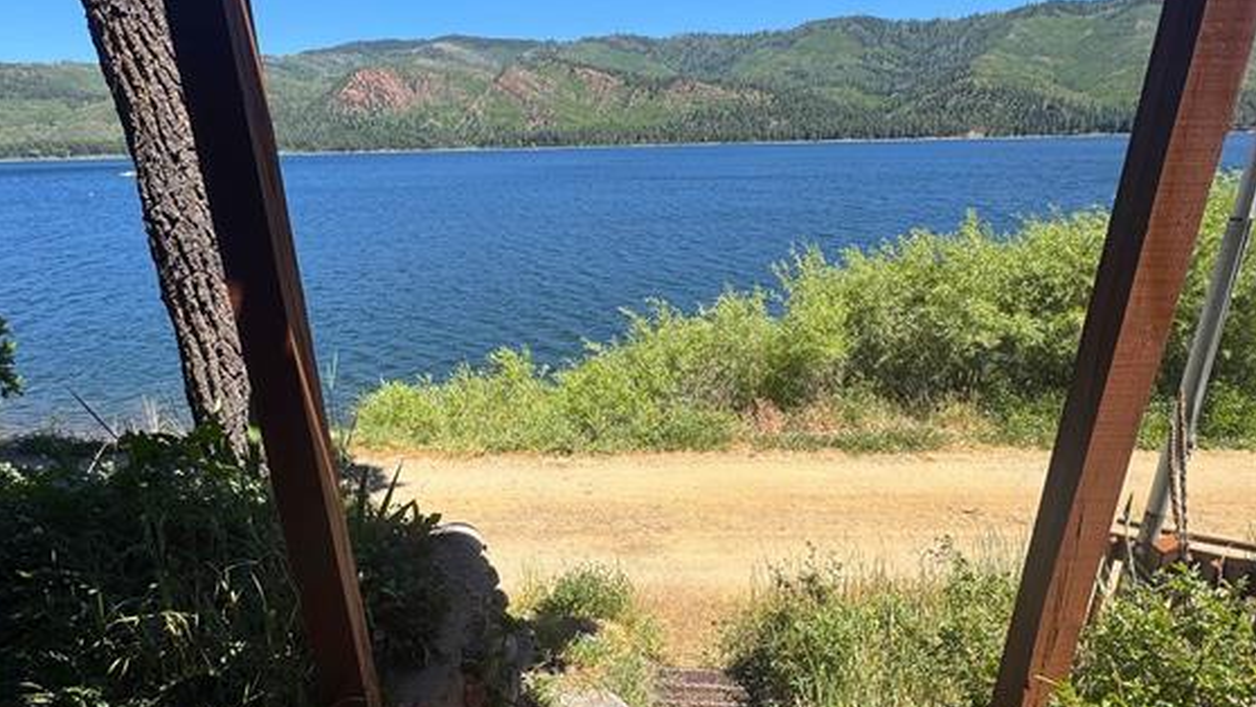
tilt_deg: -21.6
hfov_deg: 83.8
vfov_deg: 53.3
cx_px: 610
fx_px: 699
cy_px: 414
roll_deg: +1.4
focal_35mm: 21
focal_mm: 2.22
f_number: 2.2
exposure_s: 1/1395
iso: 50
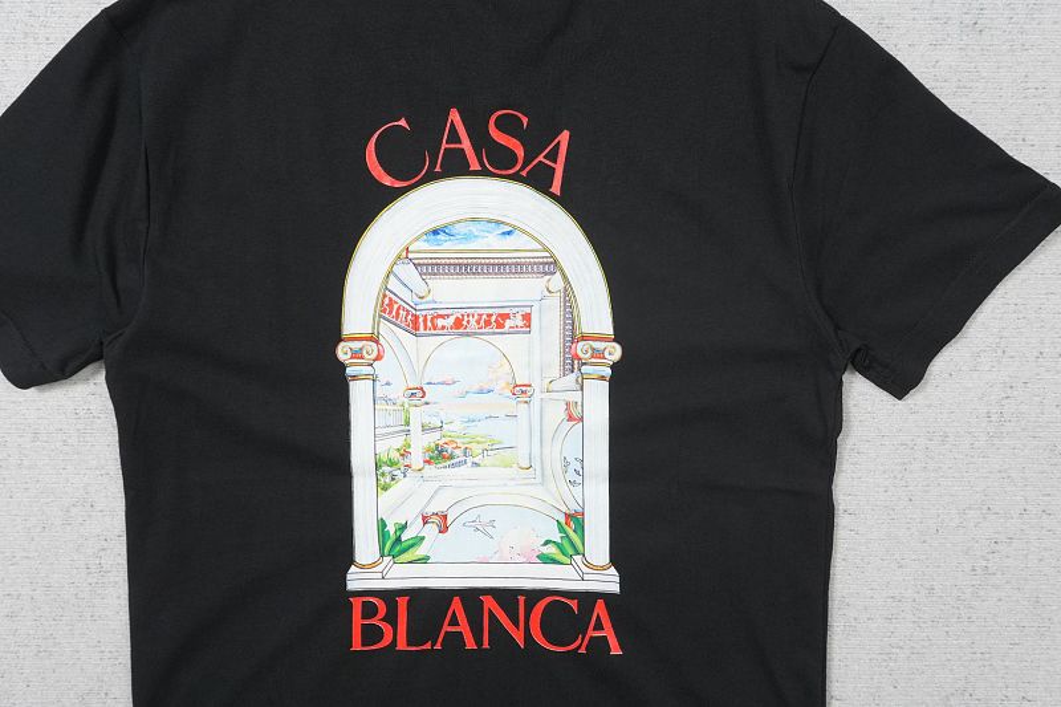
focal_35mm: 32
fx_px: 928
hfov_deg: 59.5
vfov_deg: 41.7
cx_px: 530
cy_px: 354
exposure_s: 1/100
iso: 1600
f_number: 10
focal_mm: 21
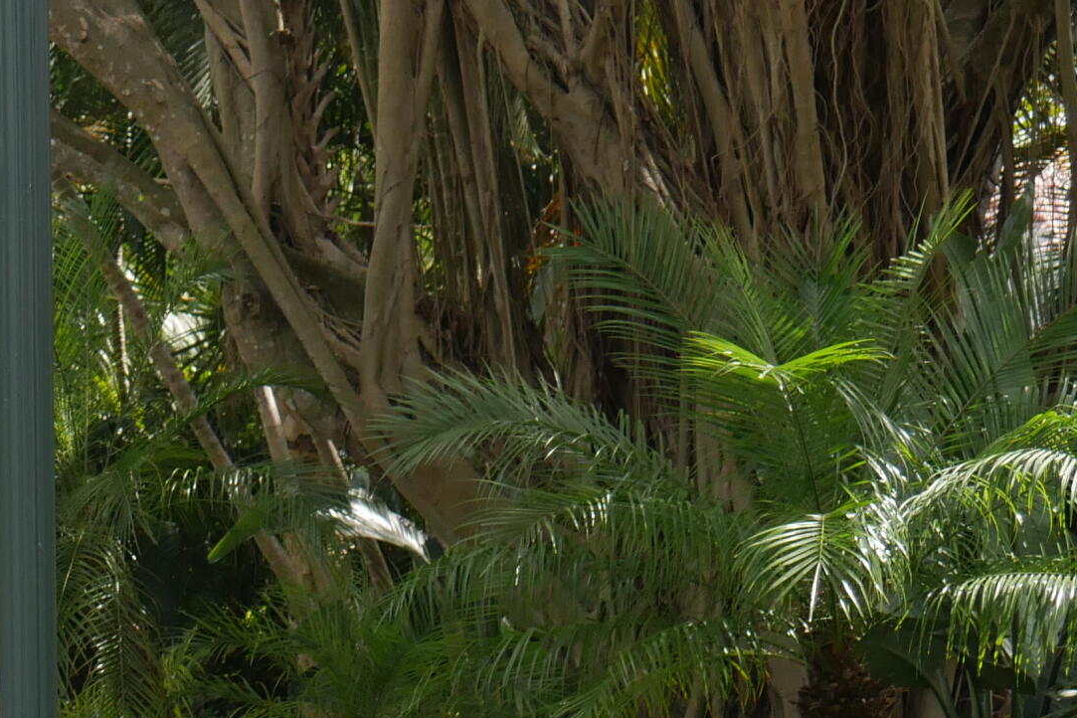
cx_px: -406
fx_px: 3620
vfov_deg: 11.3
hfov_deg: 15.9
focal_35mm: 121
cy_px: 634
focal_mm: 21
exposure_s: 1/1000
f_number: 5
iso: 400
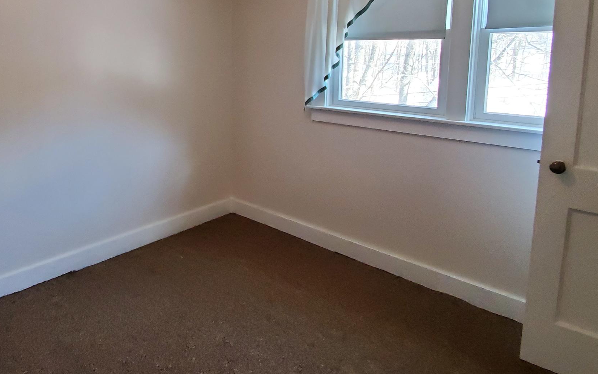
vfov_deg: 48.2
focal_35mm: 25
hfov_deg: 68.8
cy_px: 116
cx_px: 165
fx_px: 407
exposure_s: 1/59
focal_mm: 1.8
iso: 400
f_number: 2.2
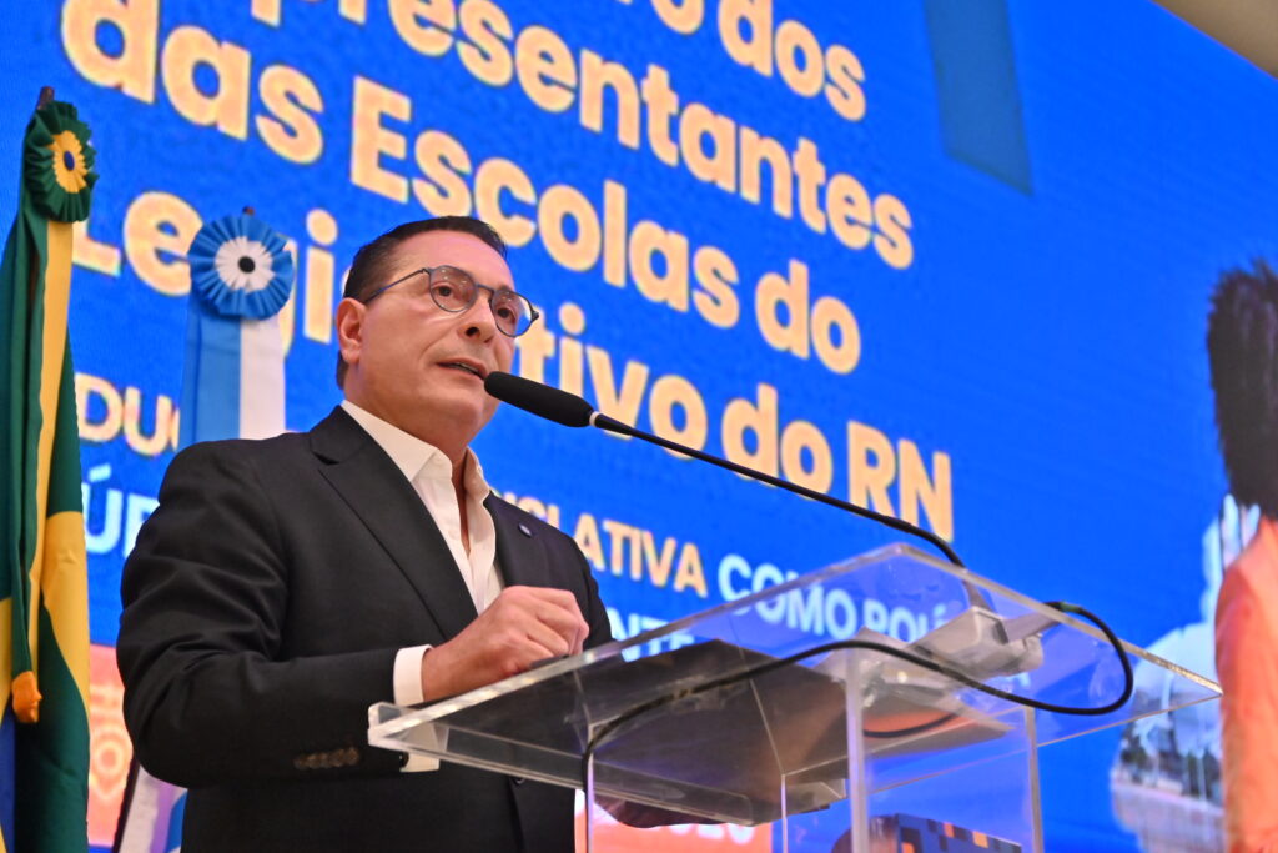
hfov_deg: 28.8
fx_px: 2485
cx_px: 639
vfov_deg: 19.5
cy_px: 426
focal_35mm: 70
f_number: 4.5
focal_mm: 70
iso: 5000
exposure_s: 1/200
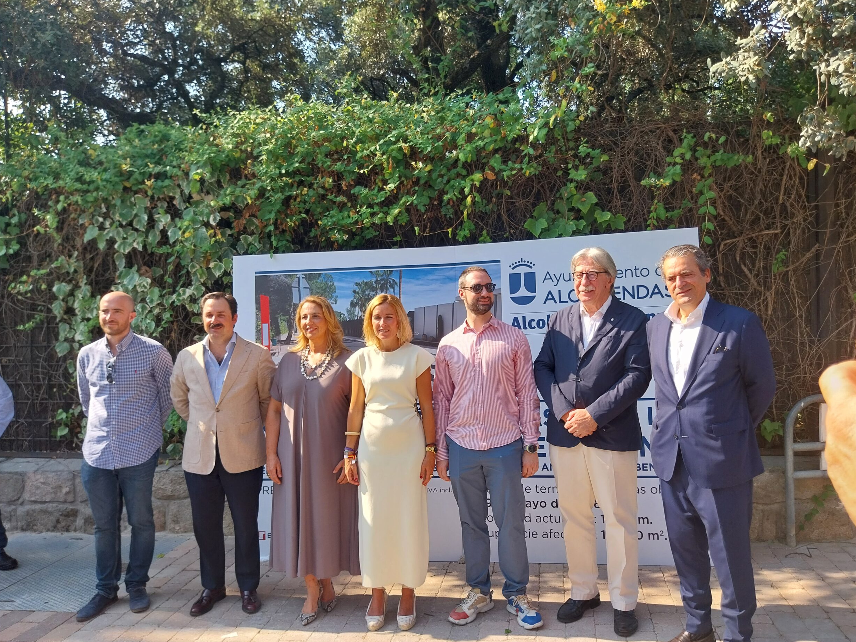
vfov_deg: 51.4
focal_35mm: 27
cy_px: 330
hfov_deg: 65.3
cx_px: 440
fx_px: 668
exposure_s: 1/290
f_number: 1.8
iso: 25
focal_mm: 4
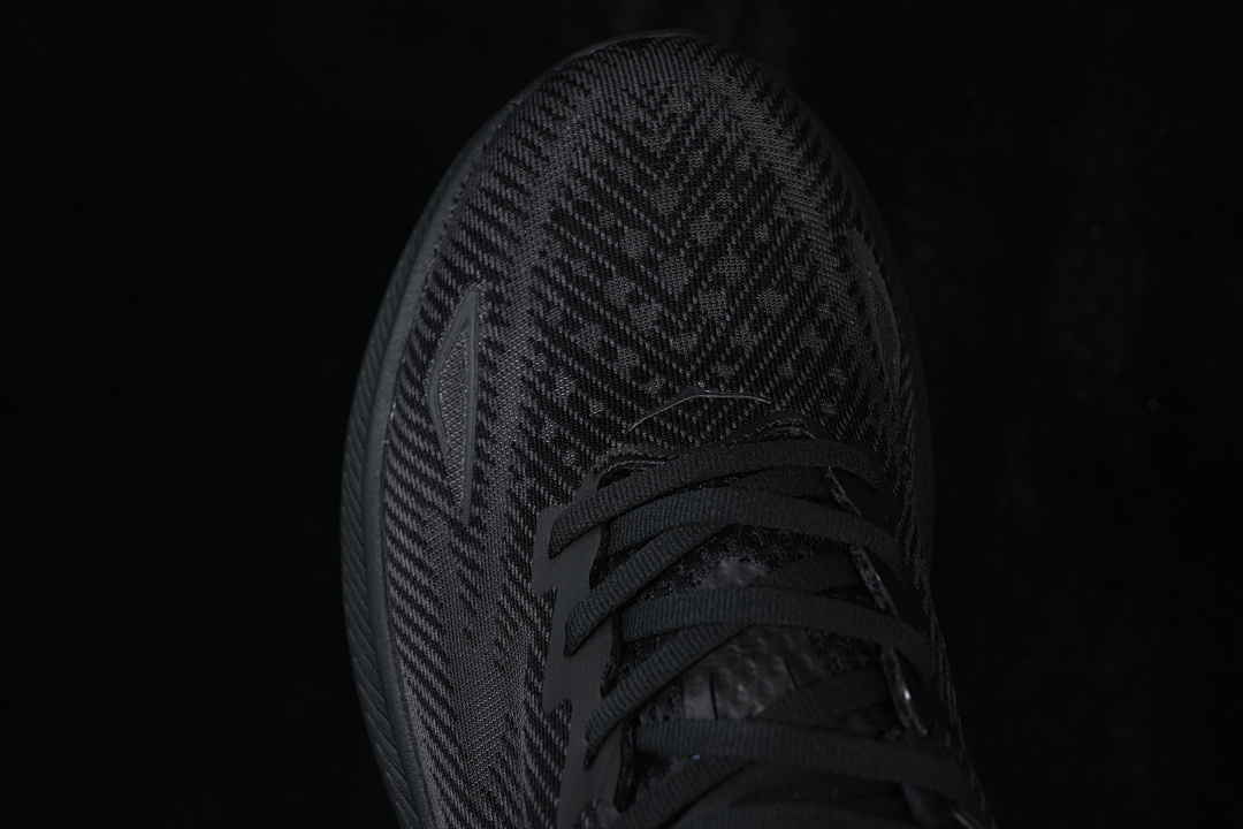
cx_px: 622
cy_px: 414
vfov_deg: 18.2
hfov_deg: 27.0
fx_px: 2589
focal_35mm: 75
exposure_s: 1/50
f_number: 6.3
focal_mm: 50
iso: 160
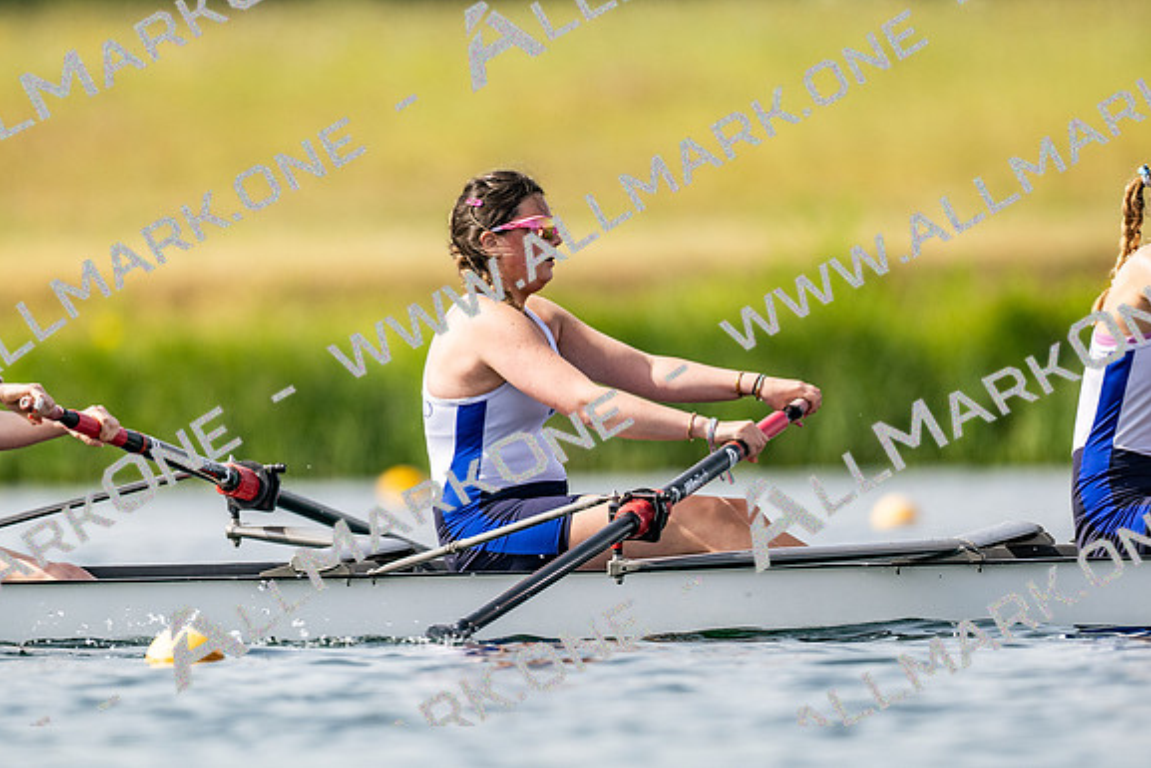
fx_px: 28940
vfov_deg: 1.5
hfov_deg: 2.3
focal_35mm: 905
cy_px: 384
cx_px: 575
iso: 200
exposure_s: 1/2500
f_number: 4
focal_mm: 600
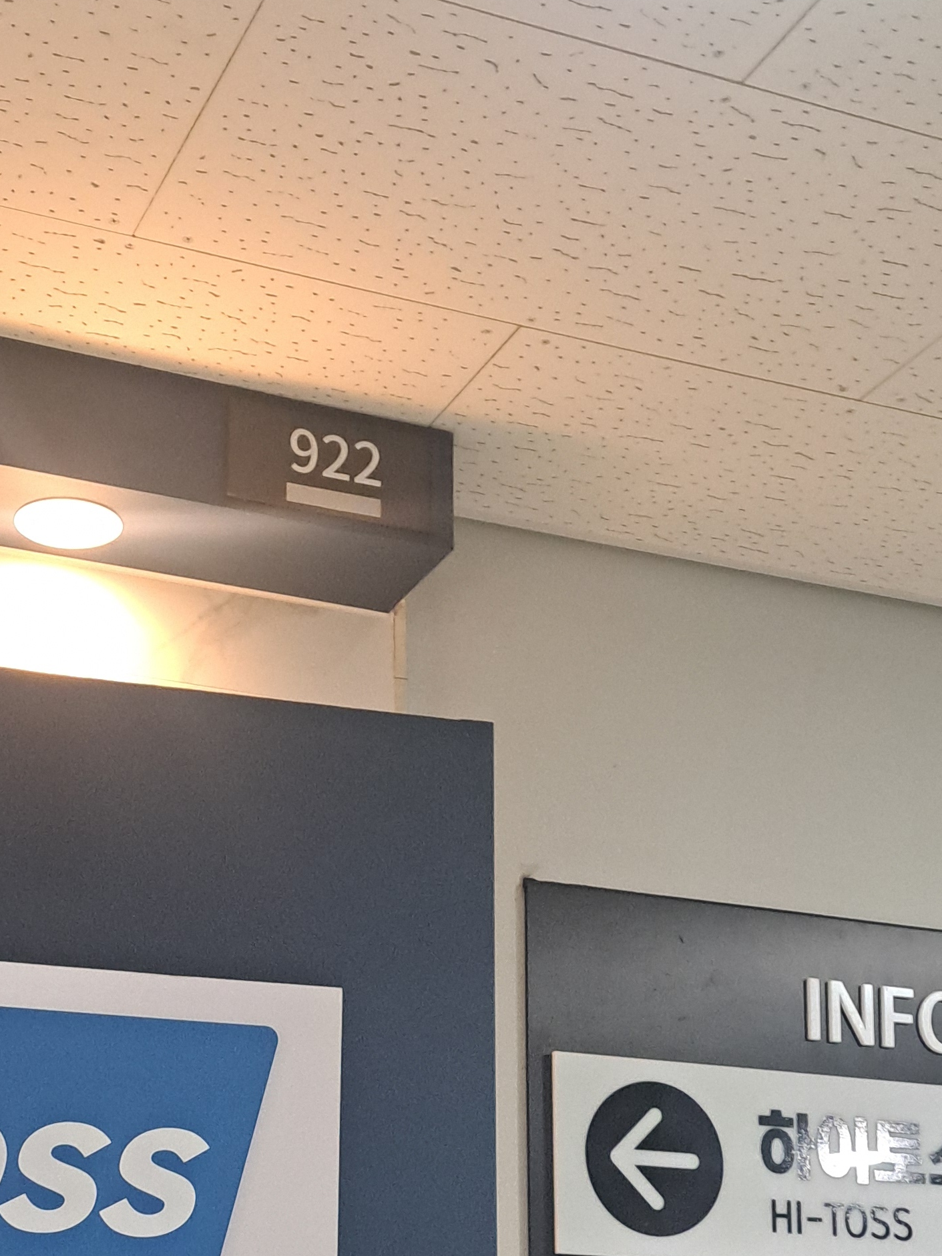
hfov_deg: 24.7
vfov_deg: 30.9
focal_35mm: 59
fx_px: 2141
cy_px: 1182
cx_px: 342
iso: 250
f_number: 1.8
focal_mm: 5.23
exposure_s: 1/60
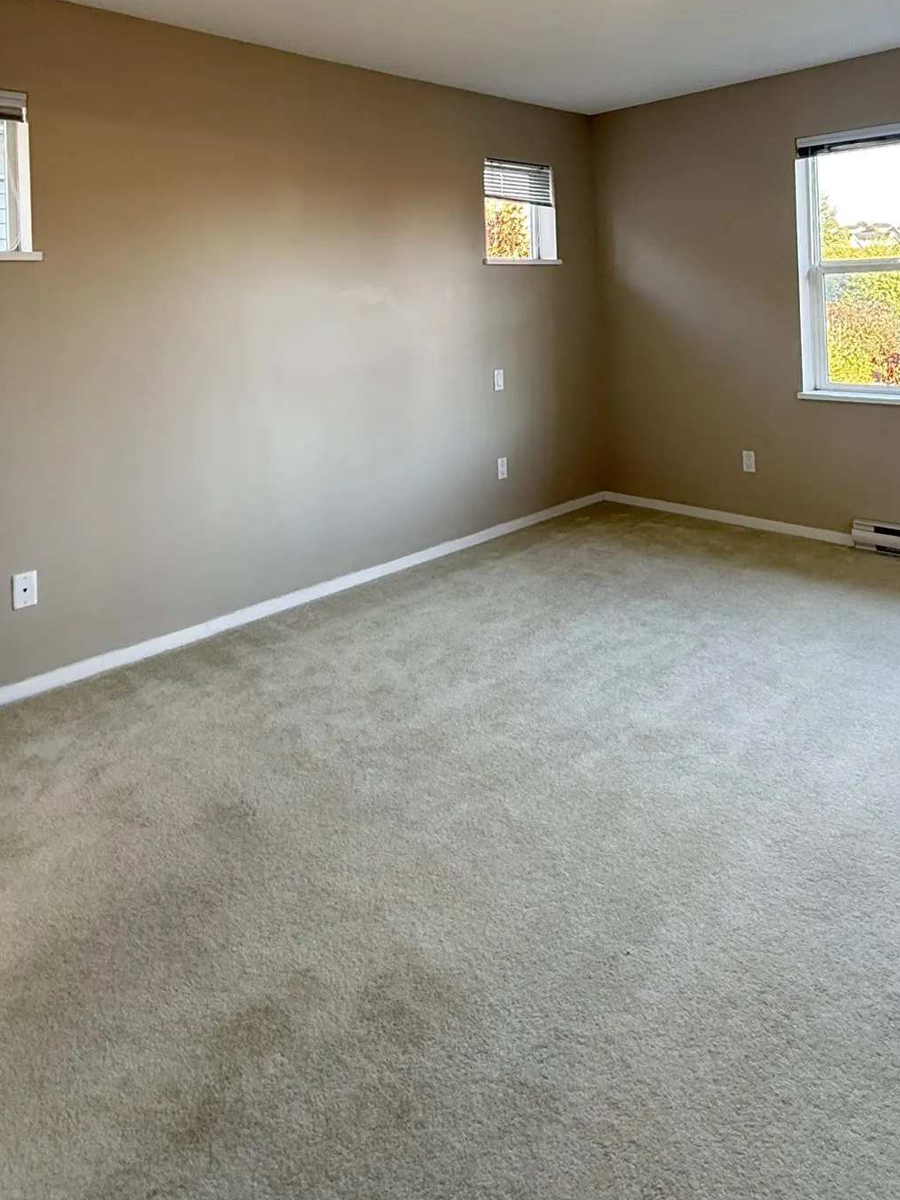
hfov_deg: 56.6
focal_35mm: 24
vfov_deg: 66.8
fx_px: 832
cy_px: 292
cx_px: 520
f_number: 2.2
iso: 320
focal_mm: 2.22
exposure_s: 1/84
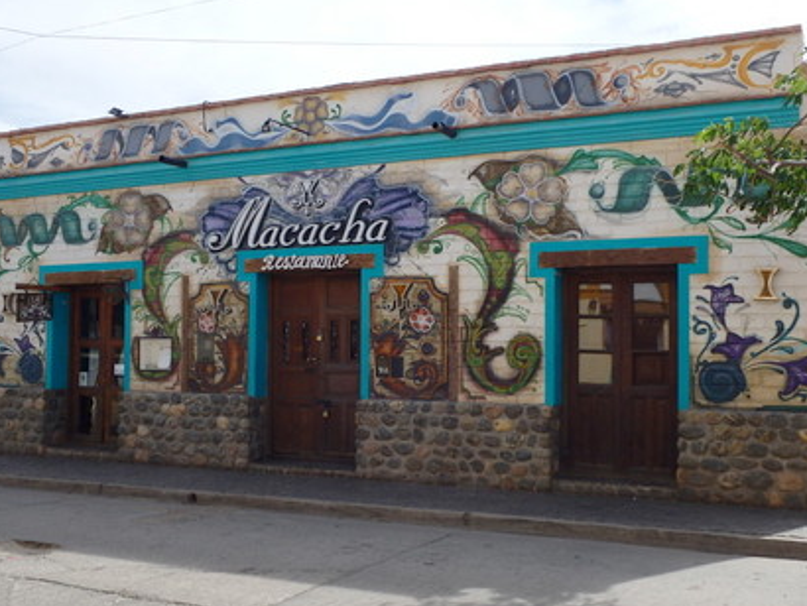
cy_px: 328
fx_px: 910
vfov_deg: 36.8
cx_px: 405
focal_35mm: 39
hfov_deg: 47.8
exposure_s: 1/80
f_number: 13
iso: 125
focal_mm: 5.7
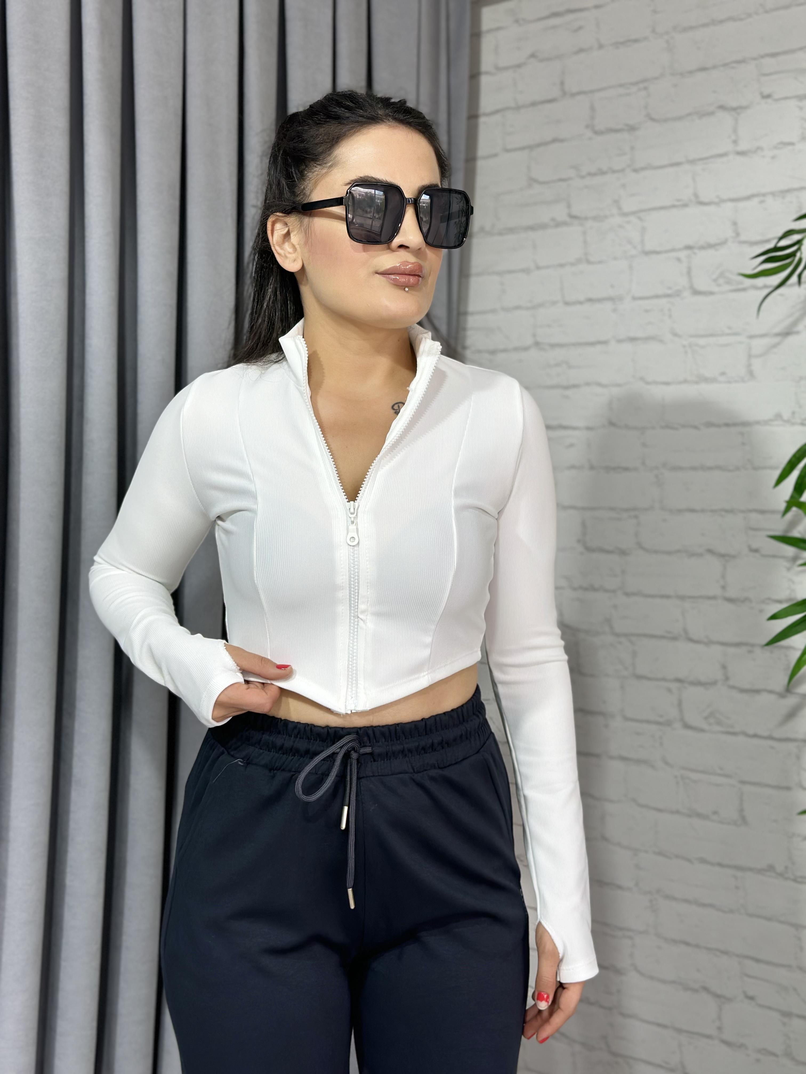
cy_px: 537
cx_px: 403
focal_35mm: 48
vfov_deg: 39.7
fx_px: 1490
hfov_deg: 30.3
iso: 64
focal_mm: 6.86
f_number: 1.78
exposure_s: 1/100
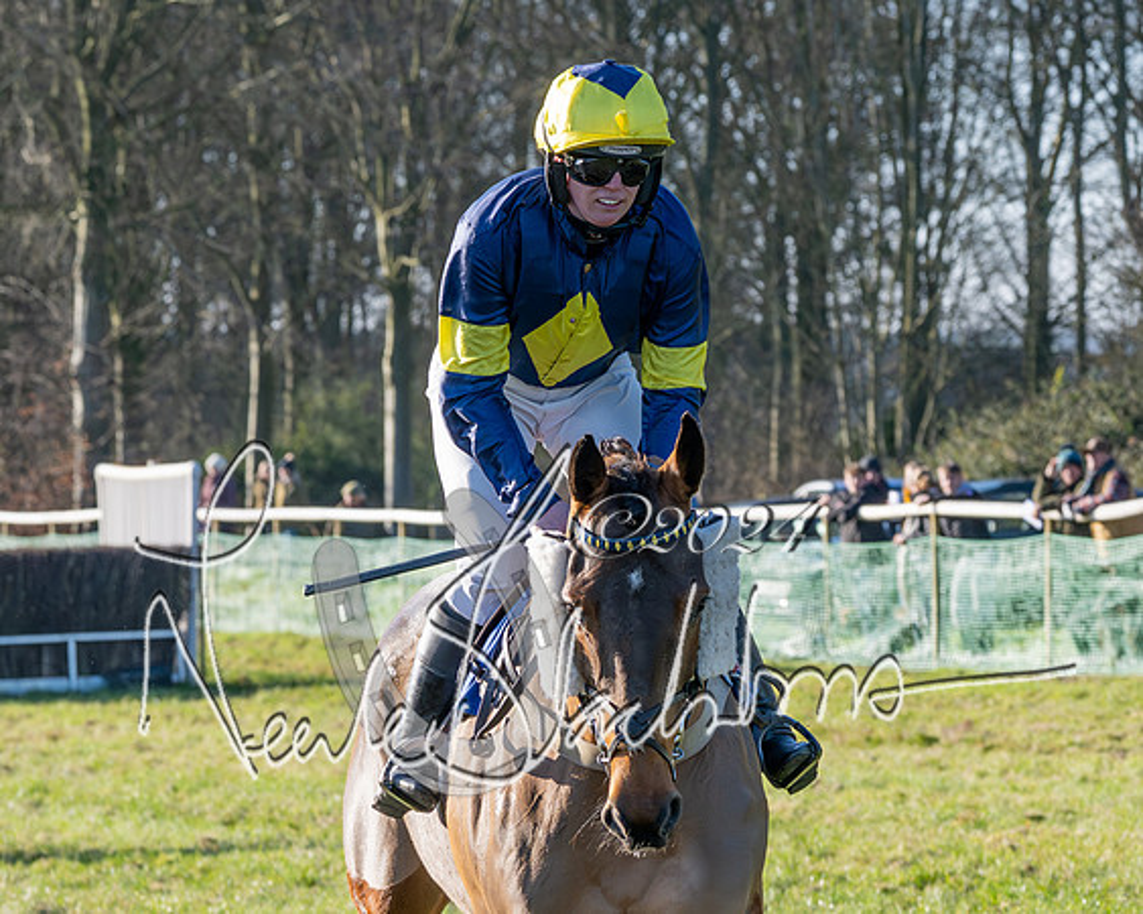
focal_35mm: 222
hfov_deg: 8.7
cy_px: 447
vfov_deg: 7.0
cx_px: 546
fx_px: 7518
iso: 400
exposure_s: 1/1250
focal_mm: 86
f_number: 5
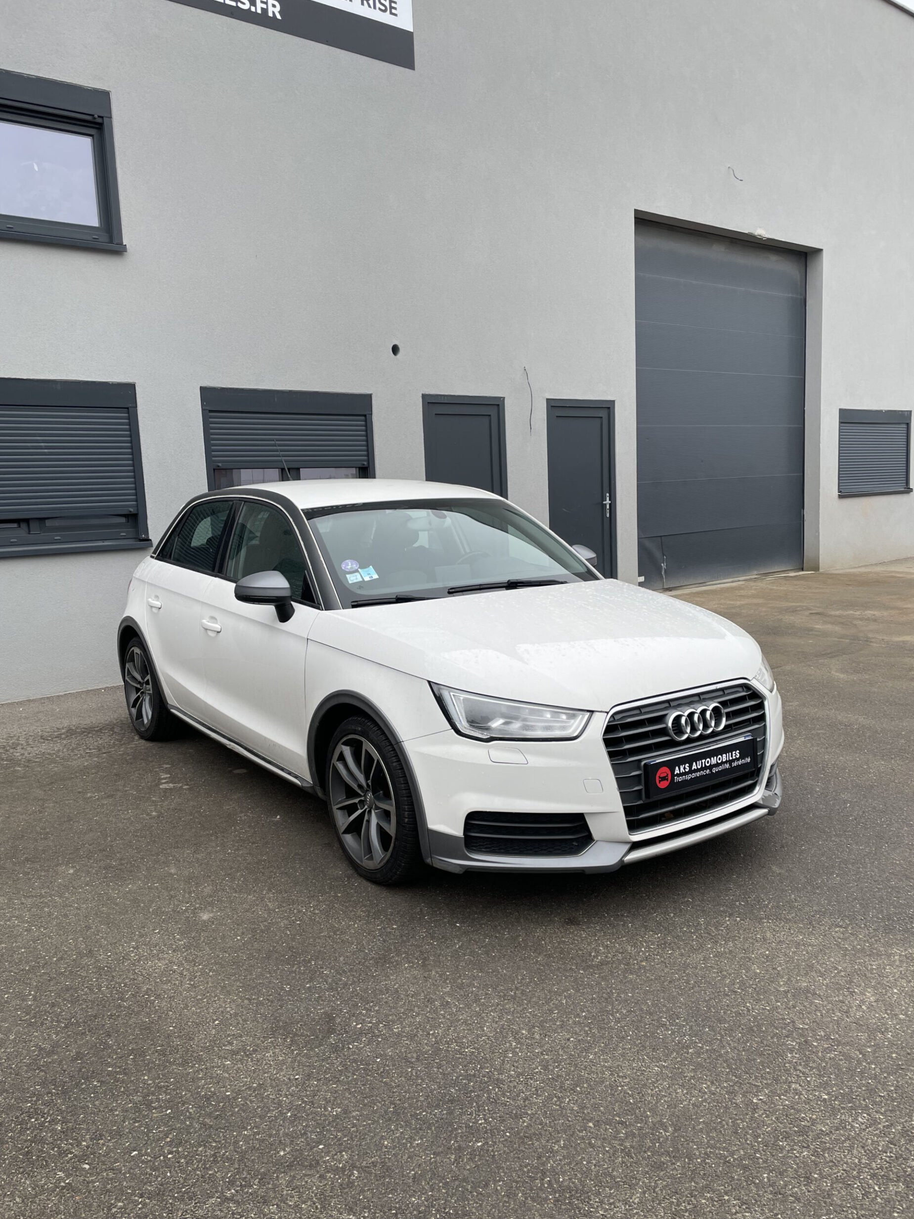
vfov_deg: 65.3
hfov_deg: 51.4
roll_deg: +2.8
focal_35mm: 27
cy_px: 616
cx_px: 443
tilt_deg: -6.2
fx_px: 950
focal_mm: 4.2
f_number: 1.6
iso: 32
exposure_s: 1/548
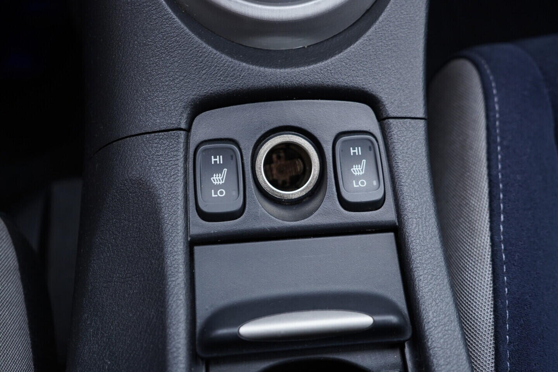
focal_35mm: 36
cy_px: 186
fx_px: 558
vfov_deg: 36.9
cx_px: 279
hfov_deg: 53.1
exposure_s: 1/40
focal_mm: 24
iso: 200
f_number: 2.8
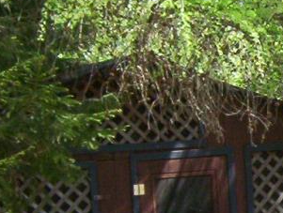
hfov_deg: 12.3
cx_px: 417
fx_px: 1253
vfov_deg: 9.7
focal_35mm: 153
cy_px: 154
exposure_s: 1/370
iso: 100
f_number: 2.76
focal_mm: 5.54
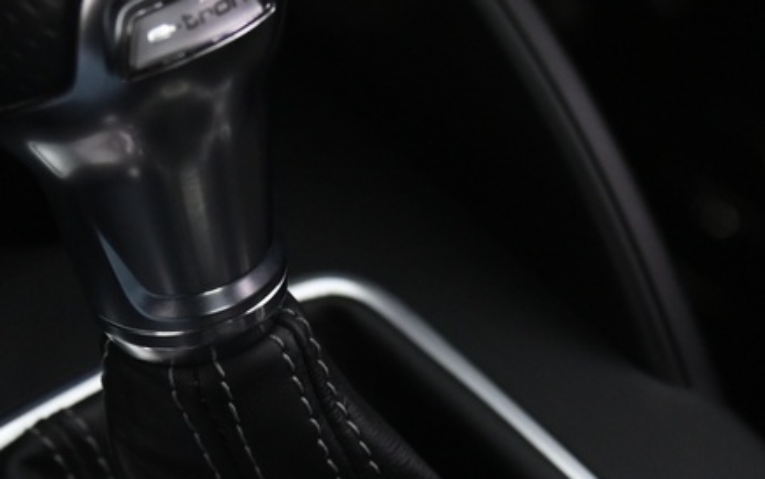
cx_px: 484
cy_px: 665
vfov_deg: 8.9
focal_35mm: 144
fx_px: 3004
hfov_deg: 14.5
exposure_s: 1/20
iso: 2000
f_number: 4
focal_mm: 38
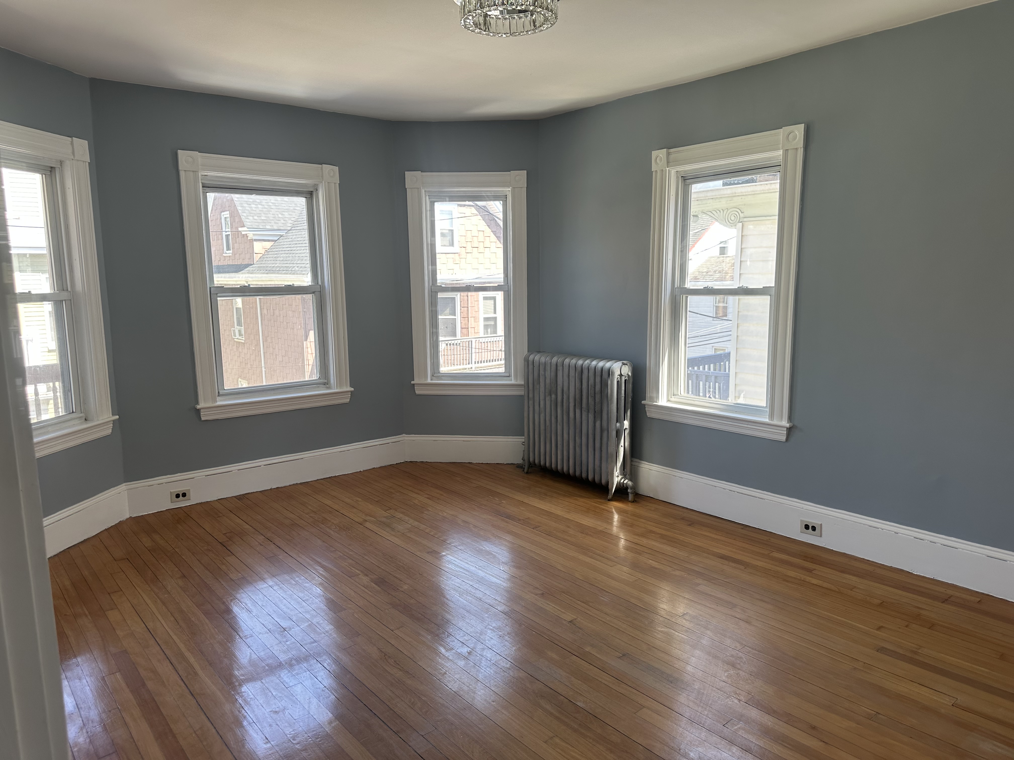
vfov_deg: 56.8
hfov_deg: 71.6
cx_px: 507
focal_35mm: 24
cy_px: 380
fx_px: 703
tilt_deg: -8.7
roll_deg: +0.3
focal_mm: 6.86
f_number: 1.78
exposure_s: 1/162
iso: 80
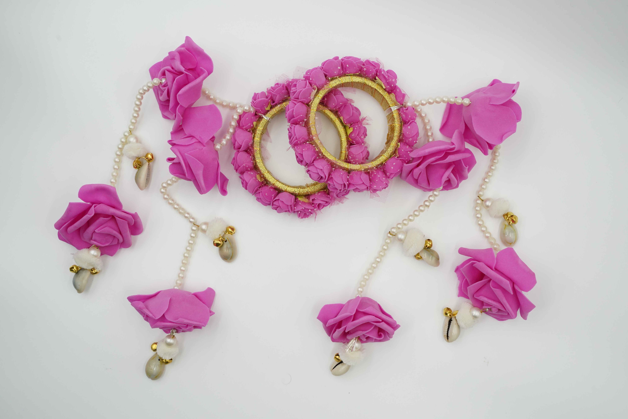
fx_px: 663
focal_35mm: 38
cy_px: 210
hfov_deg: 50.7
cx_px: 314
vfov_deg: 35.1
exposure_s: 1/200
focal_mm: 38
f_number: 11
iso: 2500
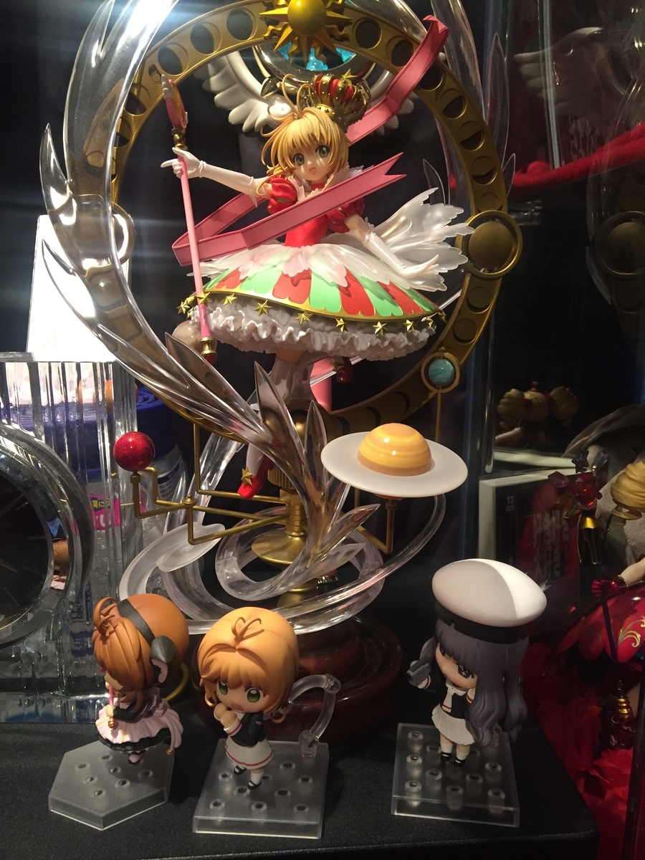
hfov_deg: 48.2
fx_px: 720
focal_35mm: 29
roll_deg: -1.2
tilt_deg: -12.2
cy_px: 430
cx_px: 322
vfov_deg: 61.7
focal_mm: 4.15
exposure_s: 1/33
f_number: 2.2
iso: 200
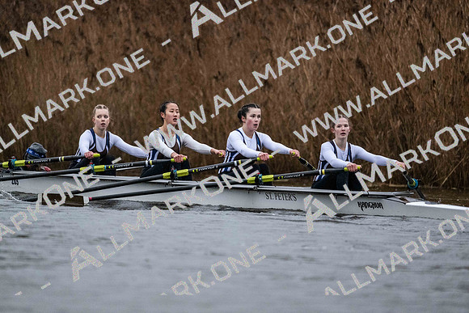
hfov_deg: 5.2
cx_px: 234
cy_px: 156
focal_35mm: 400
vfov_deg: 3.4
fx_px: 5212
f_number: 4.5
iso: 6400
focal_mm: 400
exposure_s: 1/1600
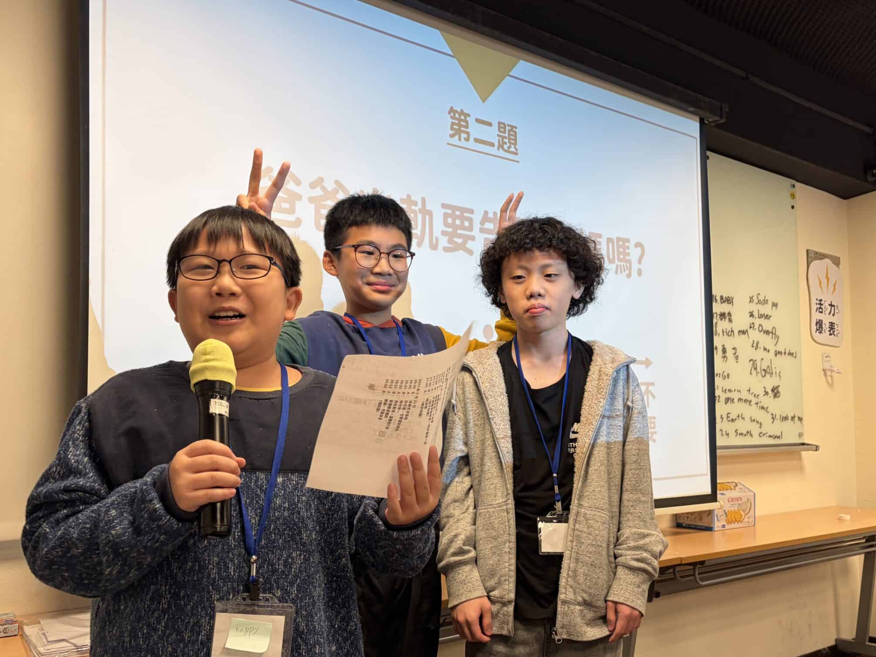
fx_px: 835
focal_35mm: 33
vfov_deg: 42.8
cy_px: 381
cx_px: 473
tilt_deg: +4.1
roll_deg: +1.7
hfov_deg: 55.3
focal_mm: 5.96
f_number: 1.6
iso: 64
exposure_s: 1/60
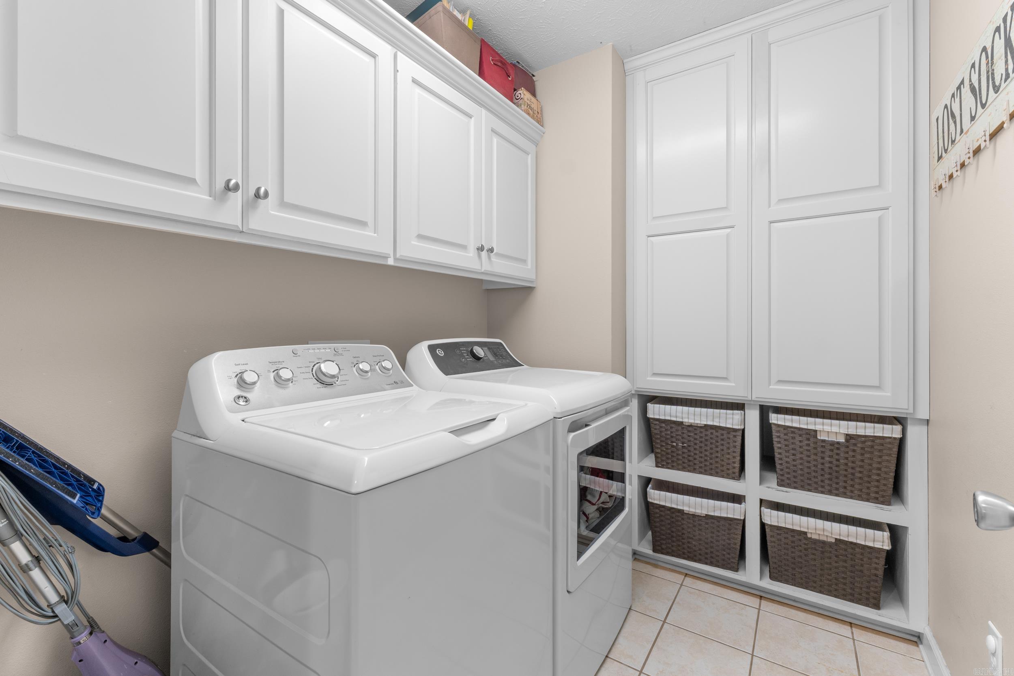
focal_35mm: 15
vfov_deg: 77.3
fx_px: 422
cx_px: 507
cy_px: 338
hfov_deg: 100.4
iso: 200
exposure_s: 1/1.67
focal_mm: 10
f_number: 9
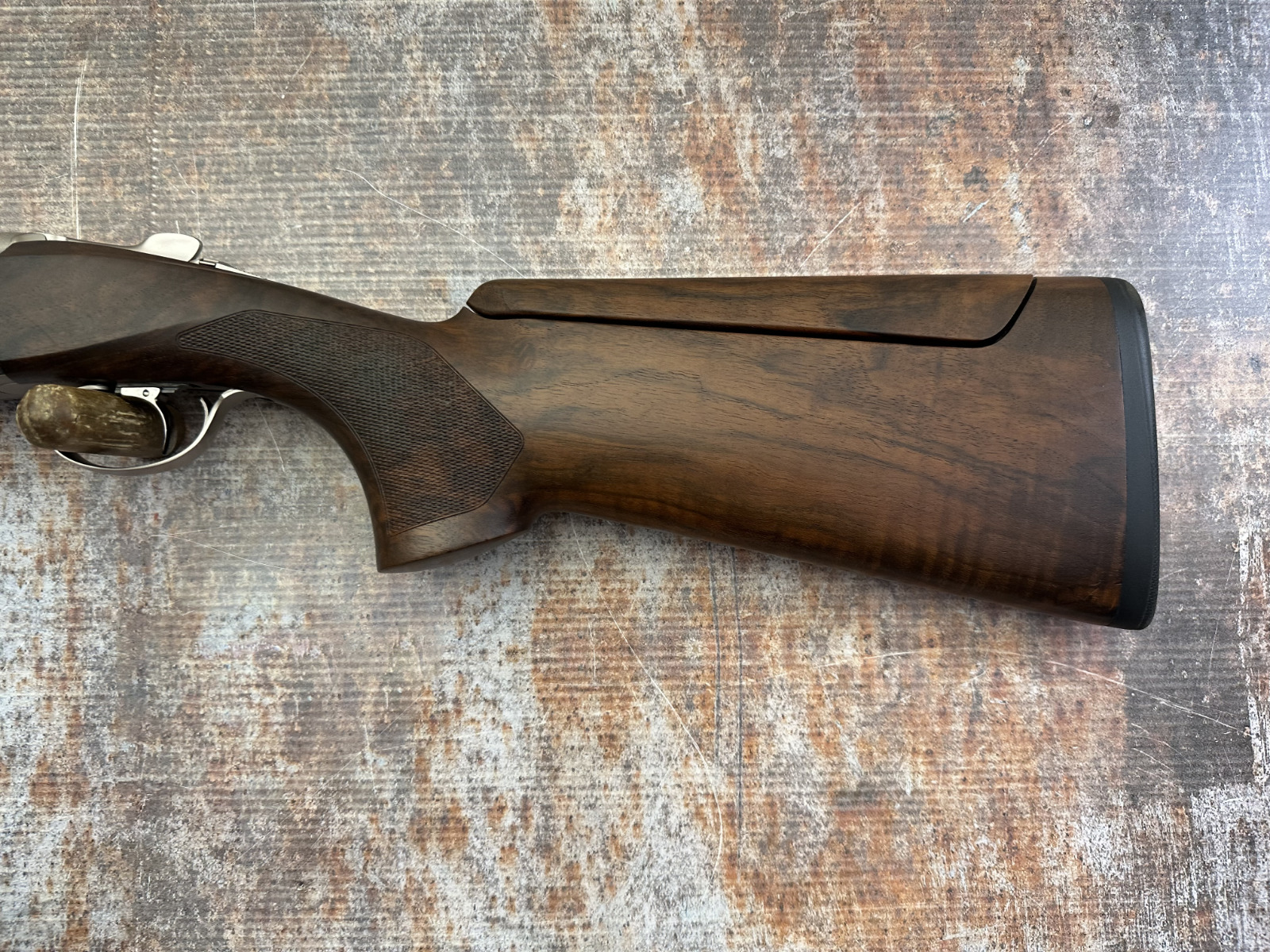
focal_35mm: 24
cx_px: 635
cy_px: 476
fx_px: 881
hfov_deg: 71.6
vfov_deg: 56.8
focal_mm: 6.9
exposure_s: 1/50
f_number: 1.8
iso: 160
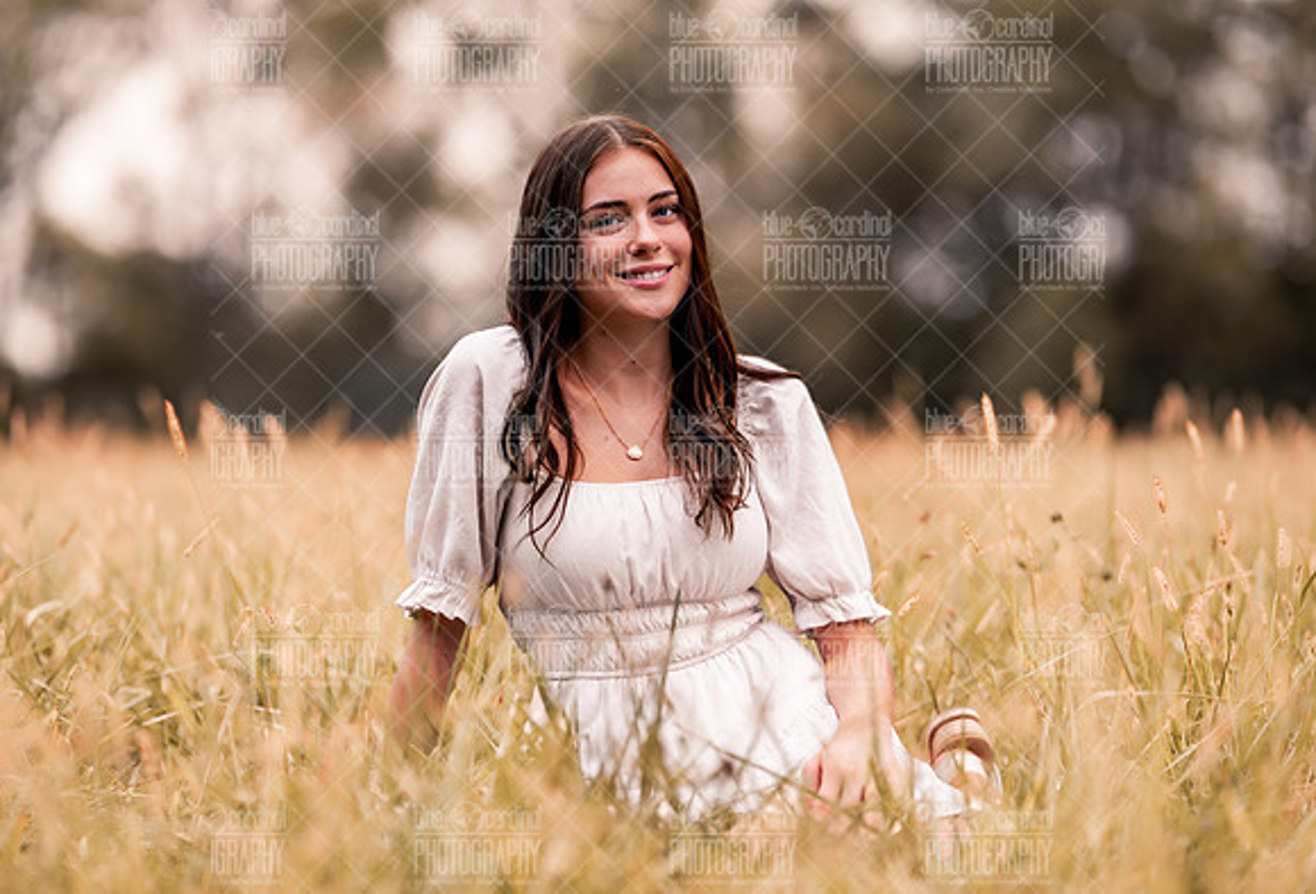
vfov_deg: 14.5
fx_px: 3505
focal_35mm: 95
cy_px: 486
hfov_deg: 21.3
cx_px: 646
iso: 125
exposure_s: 1/250
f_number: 1.4
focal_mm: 85
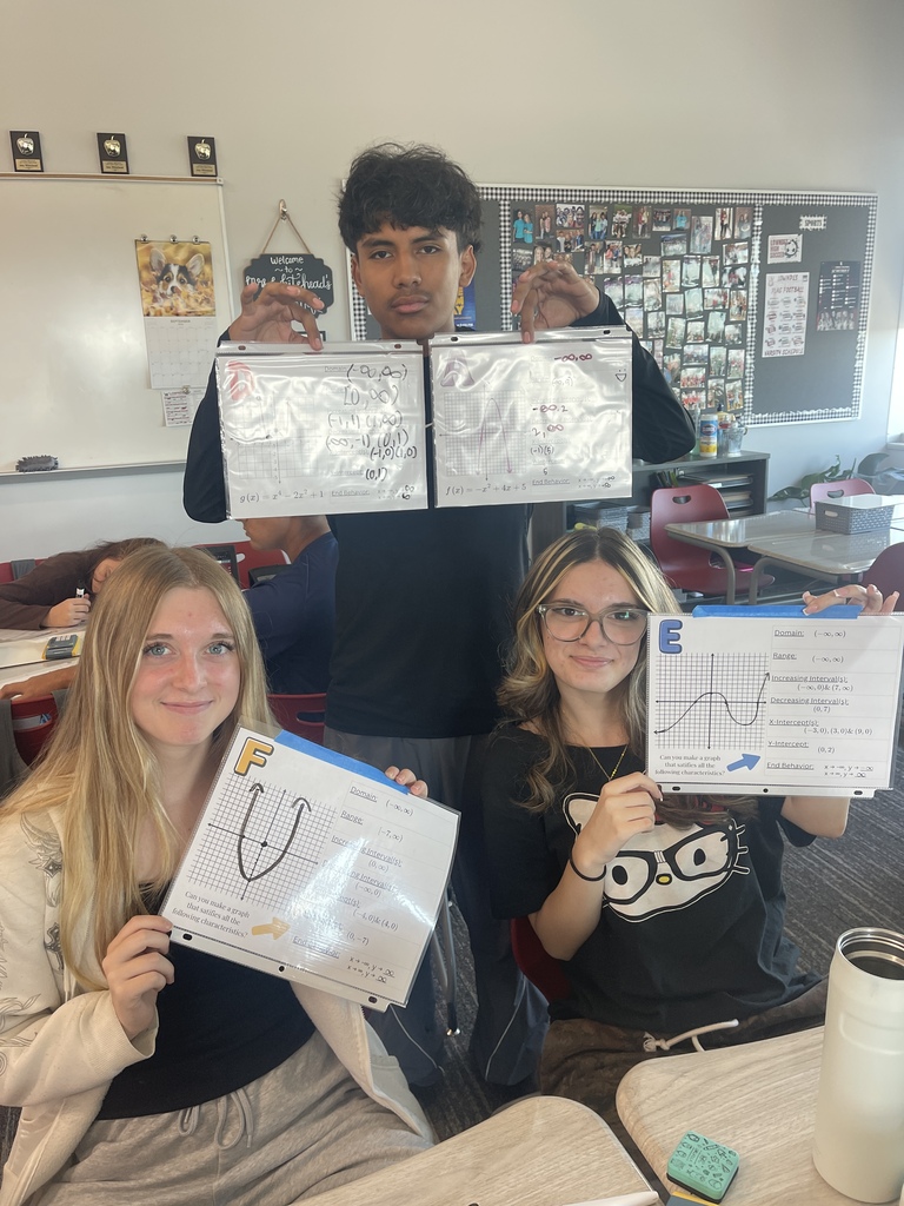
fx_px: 871
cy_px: 603
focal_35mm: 25
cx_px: 452
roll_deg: +2.0
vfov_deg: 69.4
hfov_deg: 54.9
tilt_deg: -15.5
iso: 100
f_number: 1.6
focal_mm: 5.1
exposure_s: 1/90
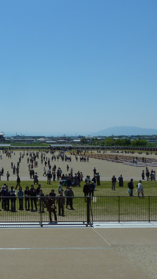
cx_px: 5
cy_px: 121
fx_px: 318
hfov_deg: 26.4
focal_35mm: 43
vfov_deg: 47.2
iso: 80
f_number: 5.6
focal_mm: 4.1
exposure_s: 1/800
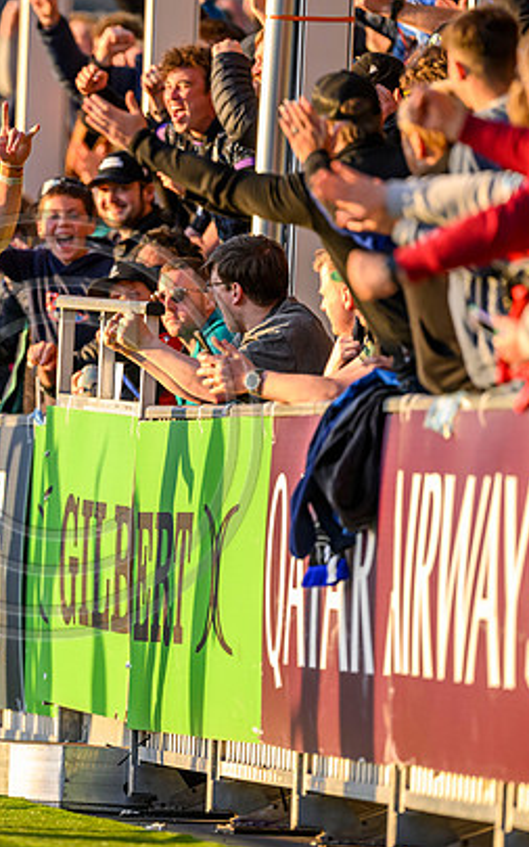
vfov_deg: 3.2
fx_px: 15345
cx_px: -38
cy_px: 458
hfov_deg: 2.0
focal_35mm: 665
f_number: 3.5
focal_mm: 400
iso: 2000
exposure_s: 1/2000
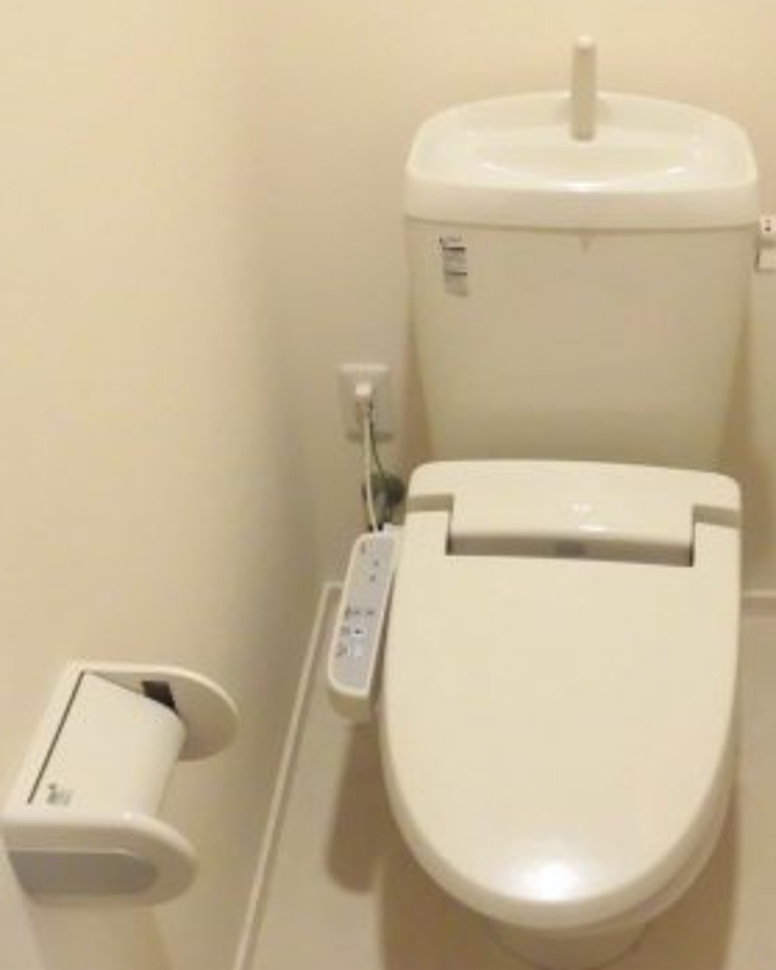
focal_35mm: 43
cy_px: 500
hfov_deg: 34.2
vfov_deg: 42.9
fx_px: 1235
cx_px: 579
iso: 640
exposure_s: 1/25
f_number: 3.1
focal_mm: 4.3
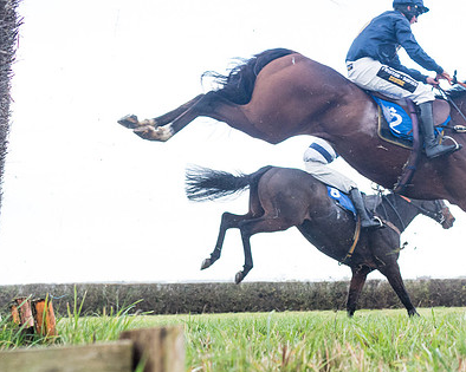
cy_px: 32
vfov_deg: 19.3
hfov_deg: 23.8
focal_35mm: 78
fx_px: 1075
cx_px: 422
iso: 1250
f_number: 5
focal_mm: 35
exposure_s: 1/1000
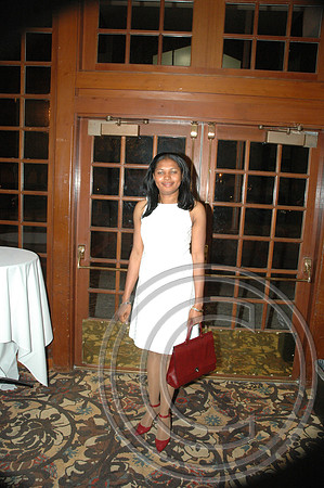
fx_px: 365
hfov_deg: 47.8
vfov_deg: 67.4
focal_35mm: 27
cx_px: 162
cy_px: 244
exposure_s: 1/60
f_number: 5.6
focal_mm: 18
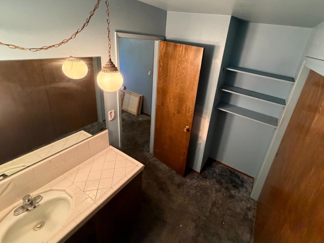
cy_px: 99
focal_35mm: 17
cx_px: 191
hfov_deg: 90.1
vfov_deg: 74.0
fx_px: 159
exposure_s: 1/60
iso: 800
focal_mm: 2.22
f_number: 2.2
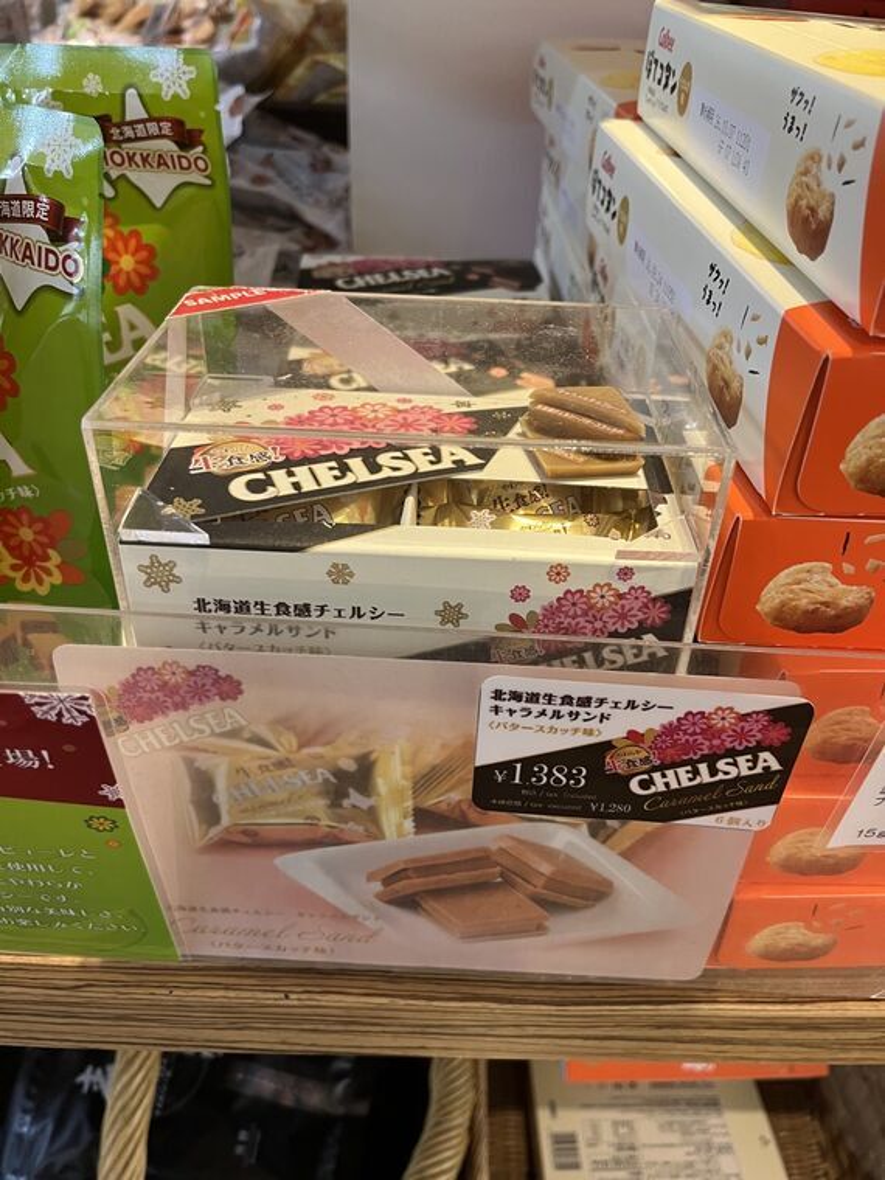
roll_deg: -2.9
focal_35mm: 26
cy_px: 590
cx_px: 442
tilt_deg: -39.0
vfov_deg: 67.3
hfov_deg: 53.1
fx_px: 886
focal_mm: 5.1
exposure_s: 1/50
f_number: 1.6
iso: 125
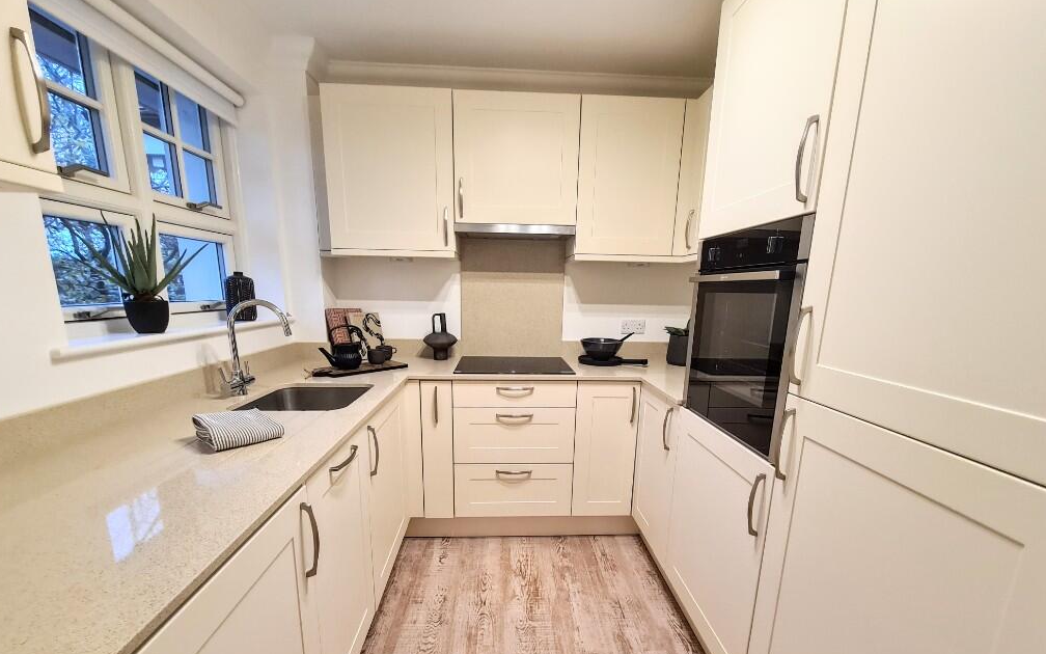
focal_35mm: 14
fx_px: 399
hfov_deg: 105.3
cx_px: 517
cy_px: 386
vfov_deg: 77.9
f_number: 2.2
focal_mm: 2.2
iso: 250
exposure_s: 1/50
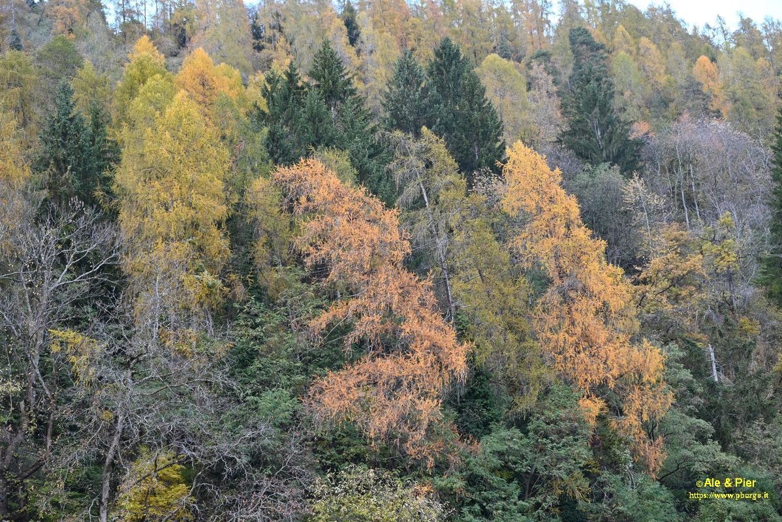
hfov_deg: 31.9
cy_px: 261
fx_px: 1369
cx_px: 391
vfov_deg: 21.6
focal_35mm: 63
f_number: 6
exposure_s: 1/125
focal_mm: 63
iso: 800
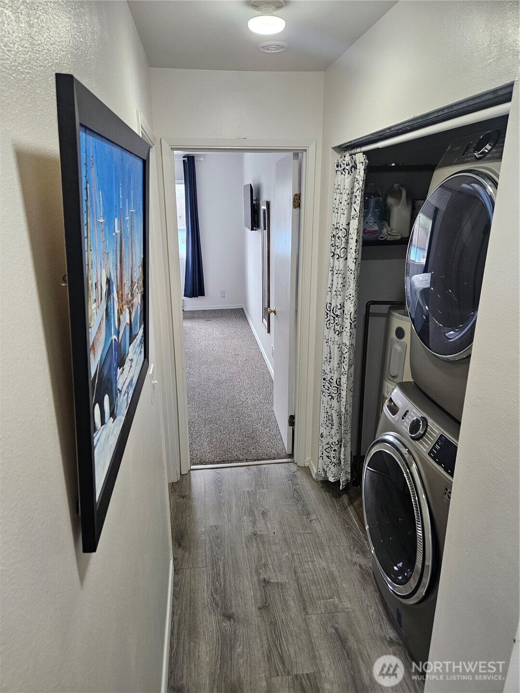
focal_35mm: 23
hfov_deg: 58.9
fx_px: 461
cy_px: 346
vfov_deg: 73.9
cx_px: 260
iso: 200
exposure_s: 1/180
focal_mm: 5.4
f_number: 1.8
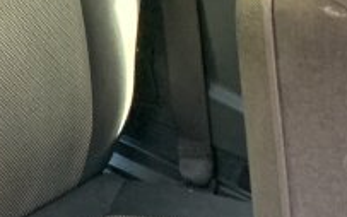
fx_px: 1154
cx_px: -185
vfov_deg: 10.7
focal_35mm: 122
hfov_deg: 15.6
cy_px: 204
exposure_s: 1/60
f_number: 1.8
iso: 320
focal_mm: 4.25
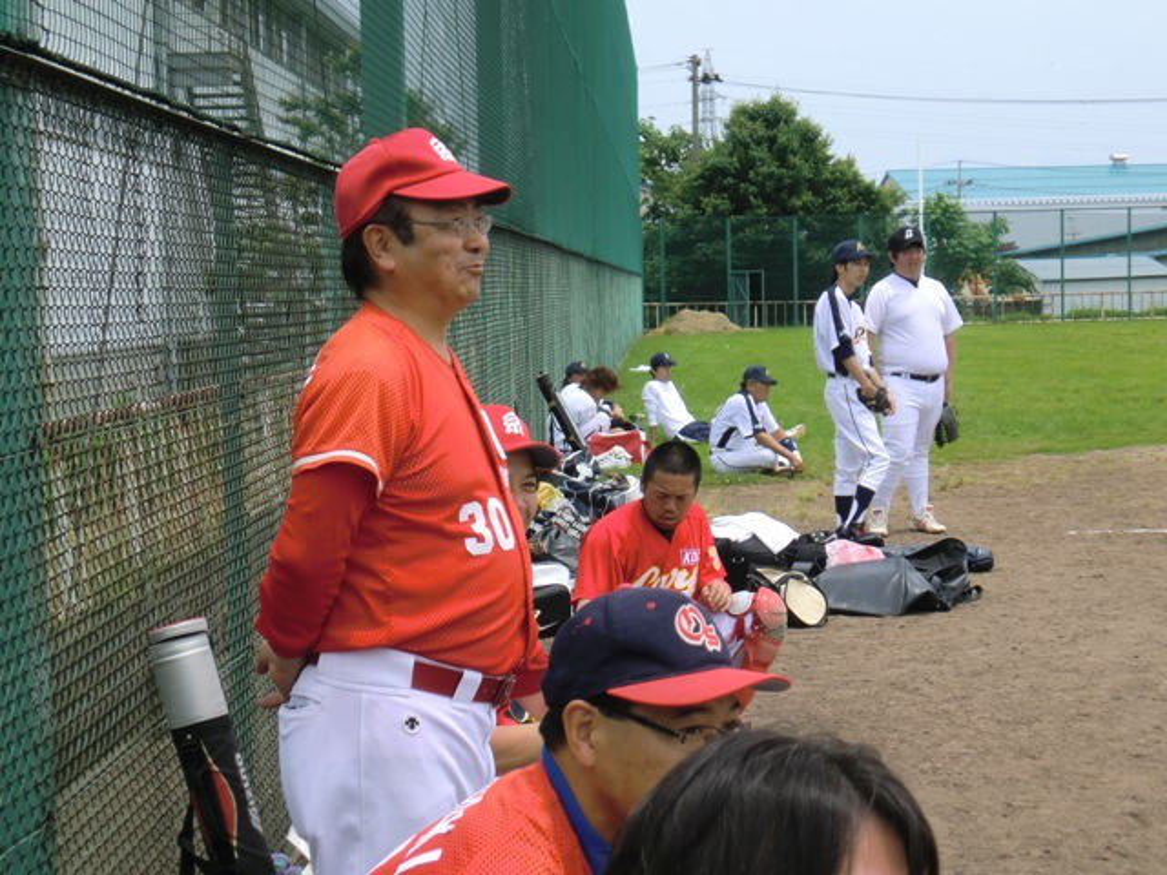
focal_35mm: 73
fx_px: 2461
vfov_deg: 20.2
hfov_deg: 26.7
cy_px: 438
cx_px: 584
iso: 64
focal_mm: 13.02
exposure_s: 1/320
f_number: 4.7
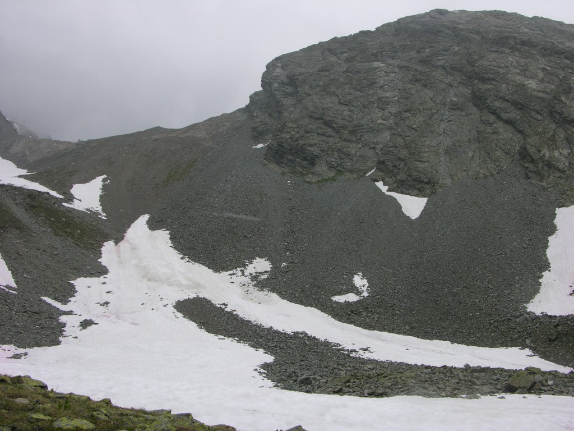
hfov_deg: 52.6
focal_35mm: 35
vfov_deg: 40.7
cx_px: 287
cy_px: 216
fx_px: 580
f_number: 6.3
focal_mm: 8.9
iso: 50
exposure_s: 1/227
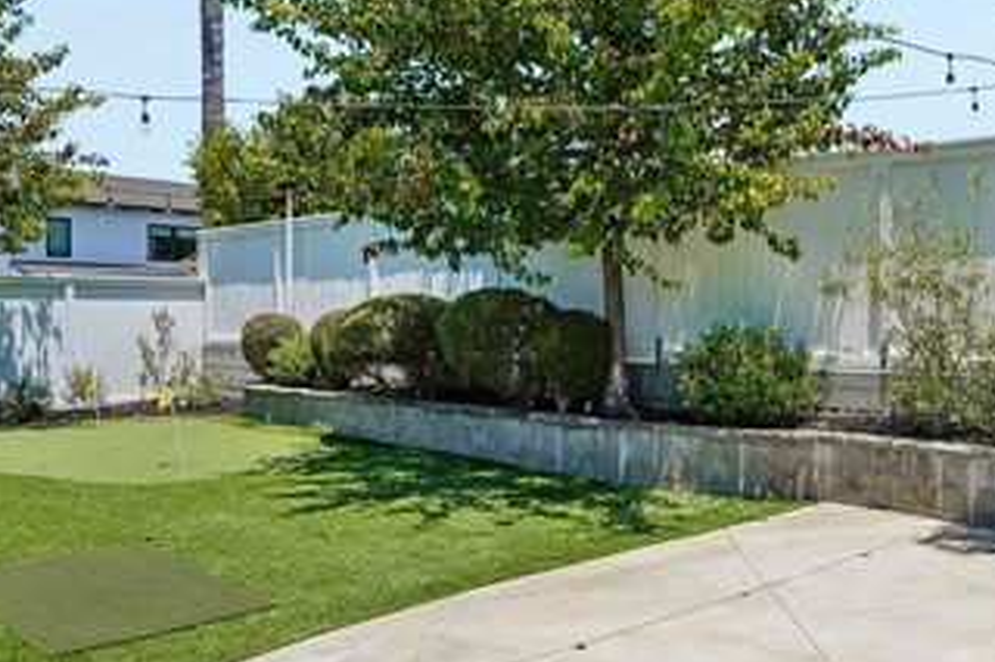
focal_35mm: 32
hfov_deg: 57.4
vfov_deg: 41.1
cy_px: 342
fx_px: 884
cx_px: 669
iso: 400
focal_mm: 16
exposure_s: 1/640
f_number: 8
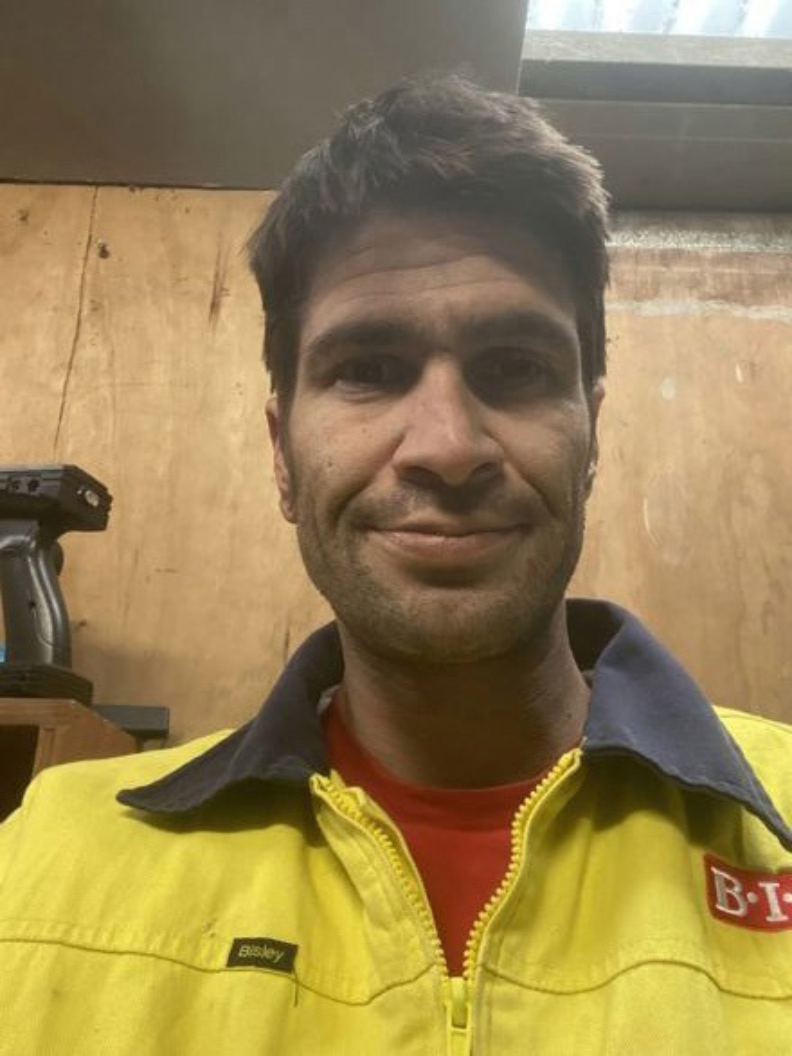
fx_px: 916
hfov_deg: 46.8
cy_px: 528
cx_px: 396
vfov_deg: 60.0
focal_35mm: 30
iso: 400
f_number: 2.2
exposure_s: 1/25
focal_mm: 2.71
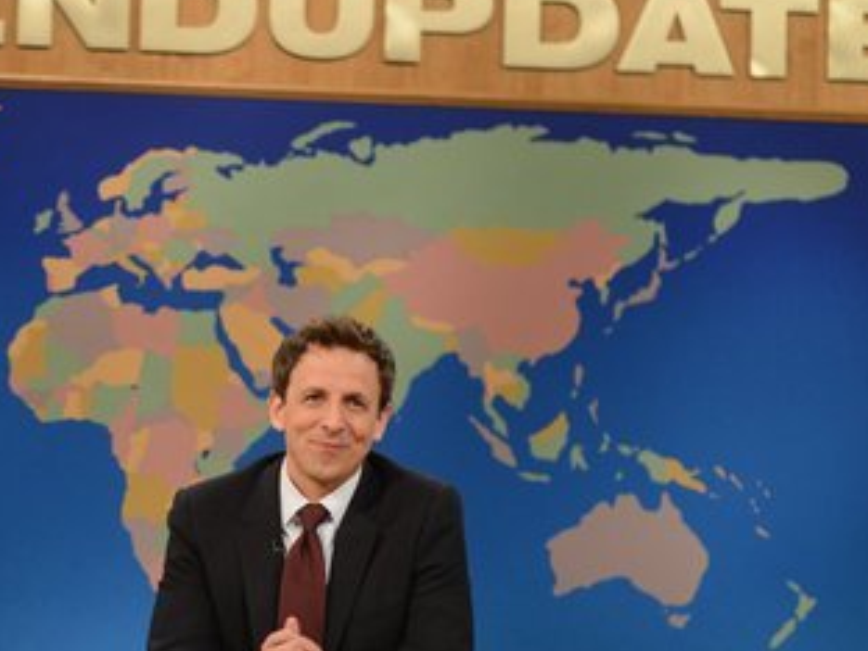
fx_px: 3937
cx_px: 53
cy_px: 428
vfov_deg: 9.4
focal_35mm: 157
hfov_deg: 12.5
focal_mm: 85
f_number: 3.2
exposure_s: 1/125
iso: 1000
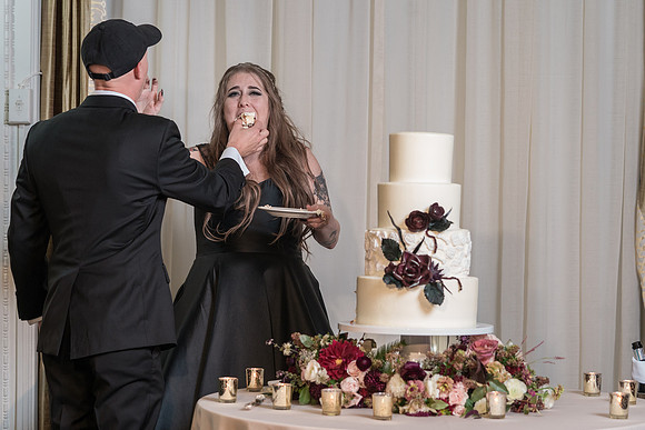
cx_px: 334
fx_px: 1660
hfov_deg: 22.0
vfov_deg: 14.8
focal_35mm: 93
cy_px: 223
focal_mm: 86
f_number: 4
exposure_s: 1/200
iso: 2000
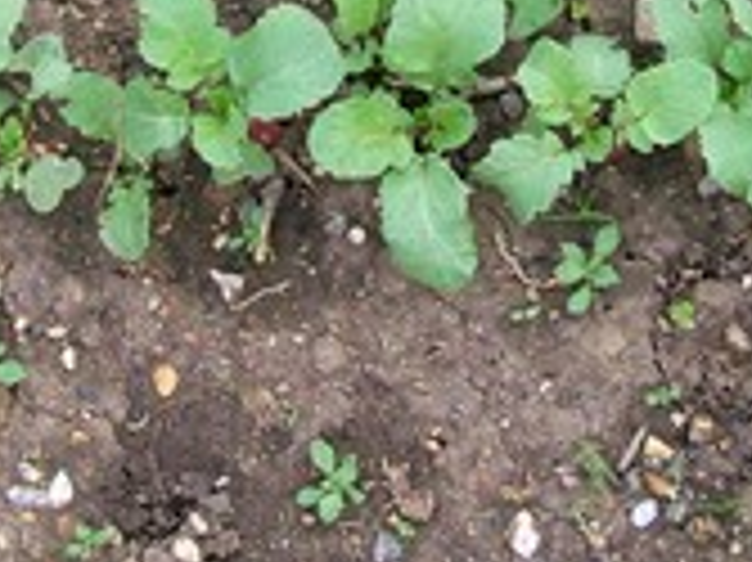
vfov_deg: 15.1
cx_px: 387
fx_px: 2062
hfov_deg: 20.7
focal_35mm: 95
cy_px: -94
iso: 80
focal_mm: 6
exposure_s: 1/268
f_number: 2.7
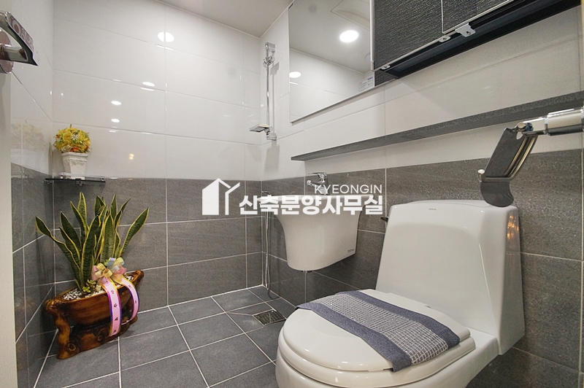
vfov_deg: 77.2
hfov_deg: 100.4
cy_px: 194
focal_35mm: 15
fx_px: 243
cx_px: 292
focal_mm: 10
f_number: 9
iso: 800
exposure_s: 1/25
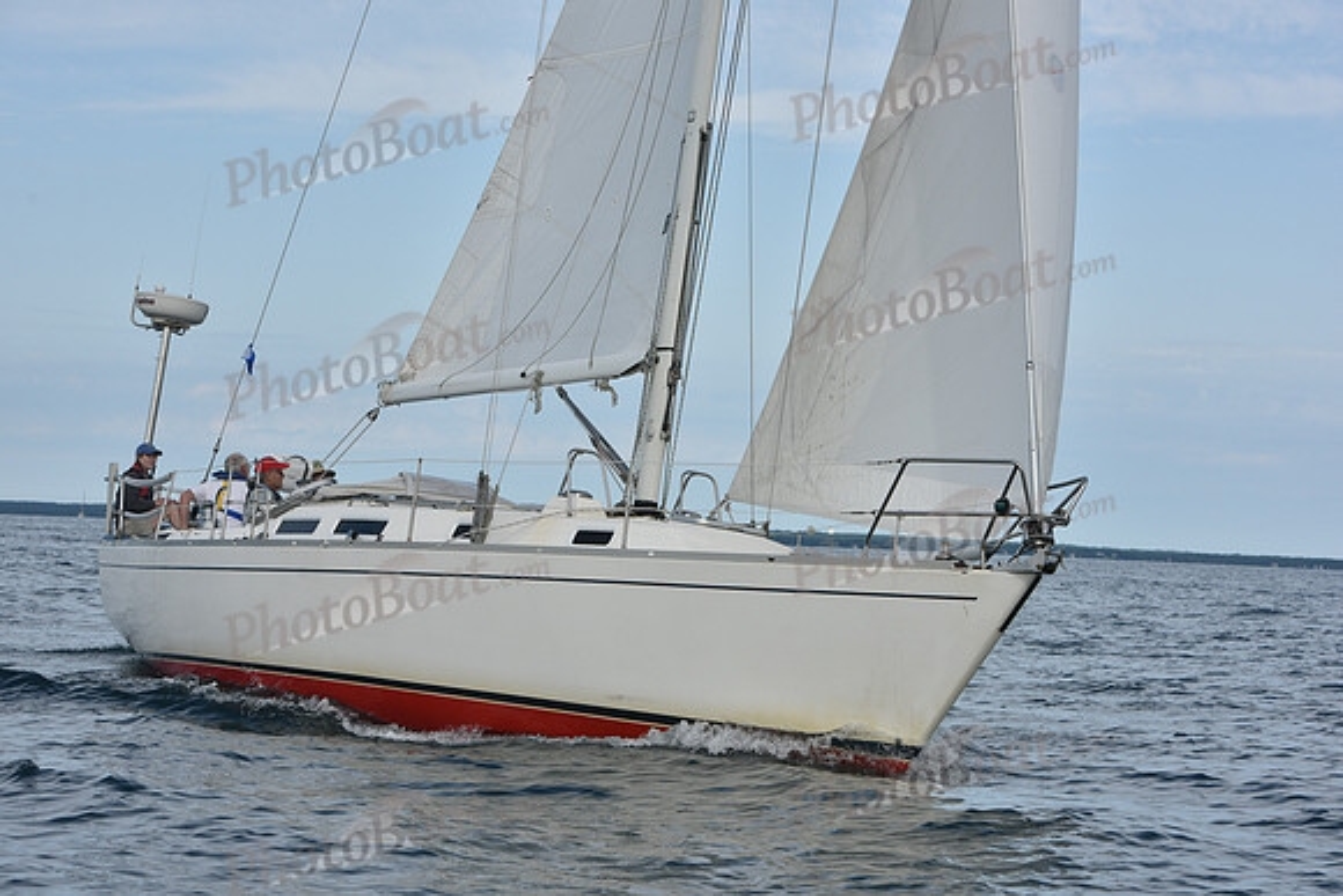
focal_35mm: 92
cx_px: 672
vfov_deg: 14.9
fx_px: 3433
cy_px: 448
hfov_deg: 22.1
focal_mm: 92
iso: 320
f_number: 9
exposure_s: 1/1000
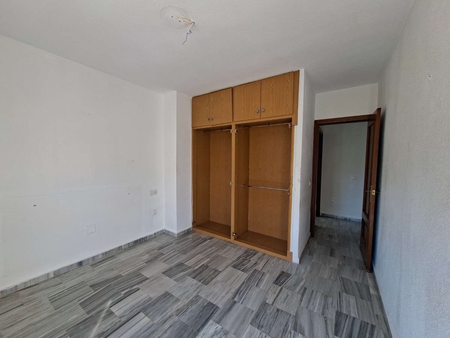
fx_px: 169
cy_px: 169
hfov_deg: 106.2
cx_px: 225
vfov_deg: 89.9
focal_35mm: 13
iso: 40
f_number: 2.2
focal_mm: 1.74
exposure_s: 1/60
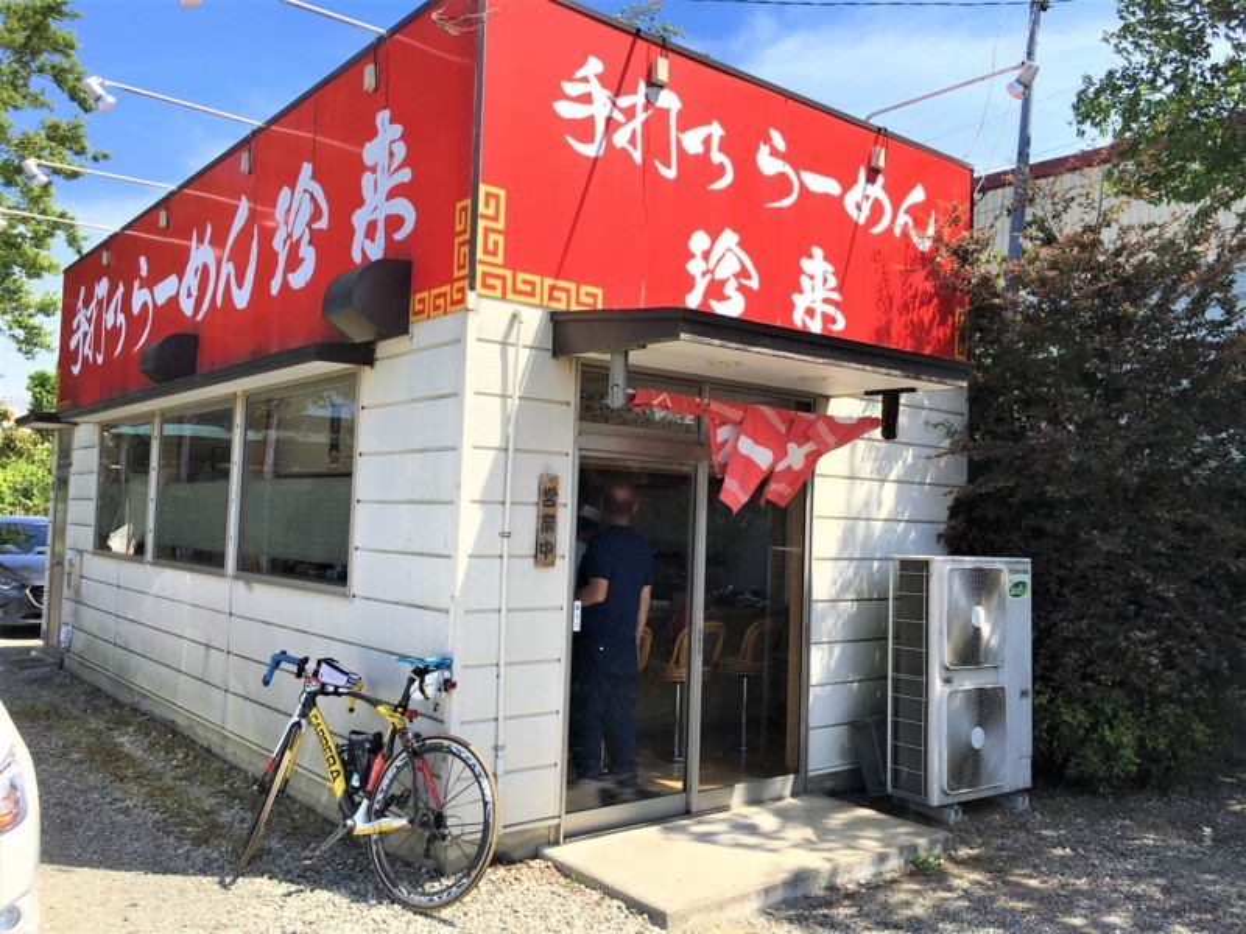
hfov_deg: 61.7
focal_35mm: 29
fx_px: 1044
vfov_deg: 48.2
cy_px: 467
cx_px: 623
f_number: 2.2
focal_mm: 4.15
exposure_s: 1/1115
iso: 25
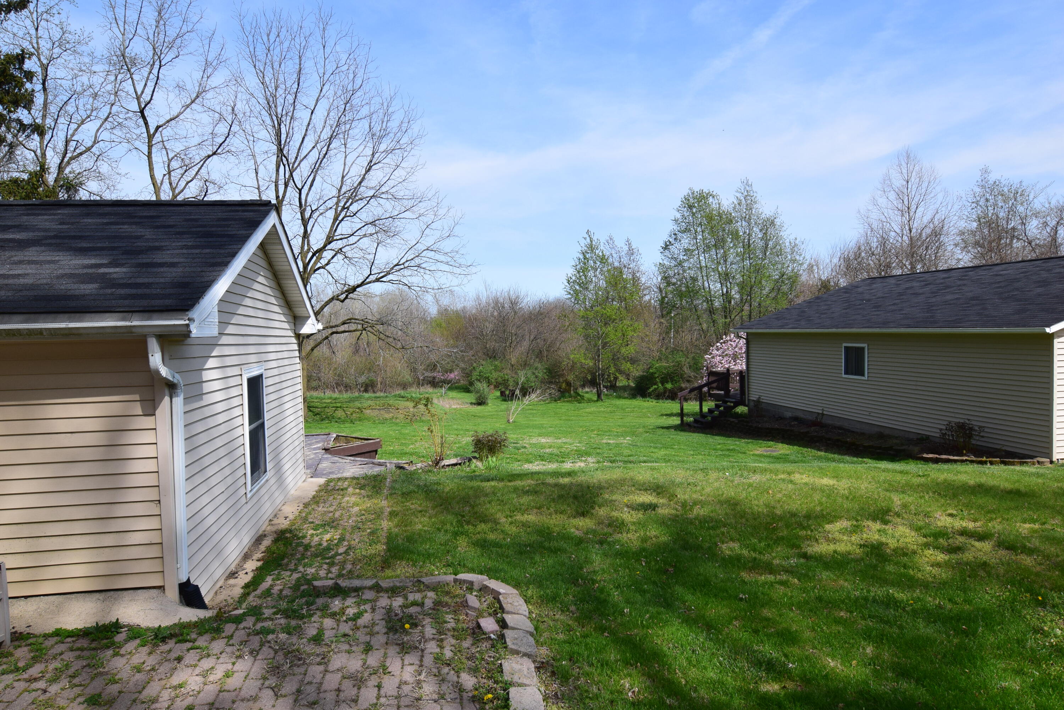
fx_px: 621
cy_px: 355
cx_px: 532
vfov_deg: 59.5
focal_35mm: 21
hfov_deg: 81.2
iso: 400
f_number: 11
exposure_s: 1/500
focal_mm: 14
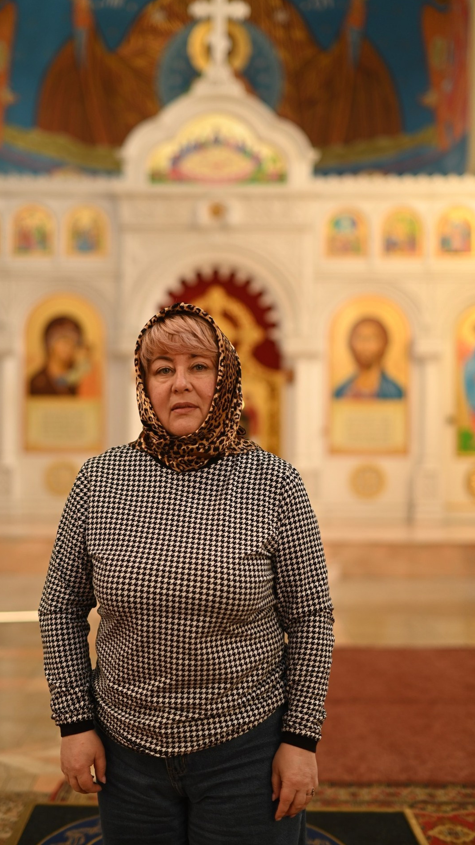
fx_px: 1187
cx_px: 191
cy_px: 423
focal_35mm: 53
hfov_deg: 22.6
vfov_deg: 39.2
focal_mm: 50
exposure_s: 1/250
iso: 400
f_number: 2
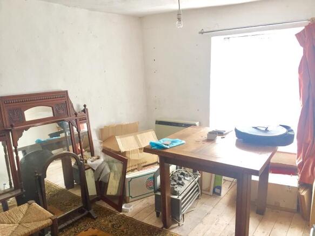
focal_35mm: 29
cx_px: 158
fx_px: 264
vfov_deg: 48.2
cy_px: 118
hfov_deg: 61.7
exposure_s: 1/33
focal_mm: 4.15
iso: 100
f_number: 2.2
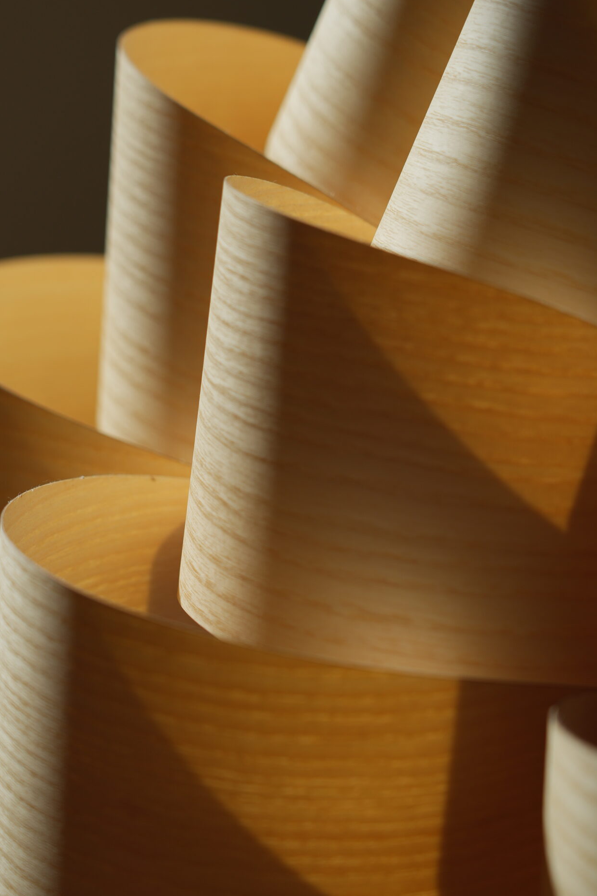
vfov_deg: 14.2
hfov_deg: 9.5
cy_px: 396
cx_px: 218
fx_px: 3607
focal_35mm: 145
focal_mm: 105
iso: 100
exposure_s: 1/200
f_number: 5
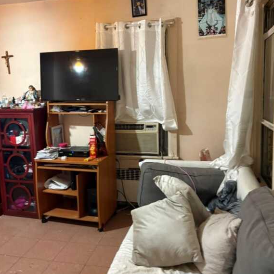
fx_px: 278
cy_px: 118
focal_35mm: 31
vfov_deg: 52.4
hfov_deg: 52.5
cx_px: 137
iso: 500
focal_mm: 5.96
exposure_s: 1/40
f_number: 1.6
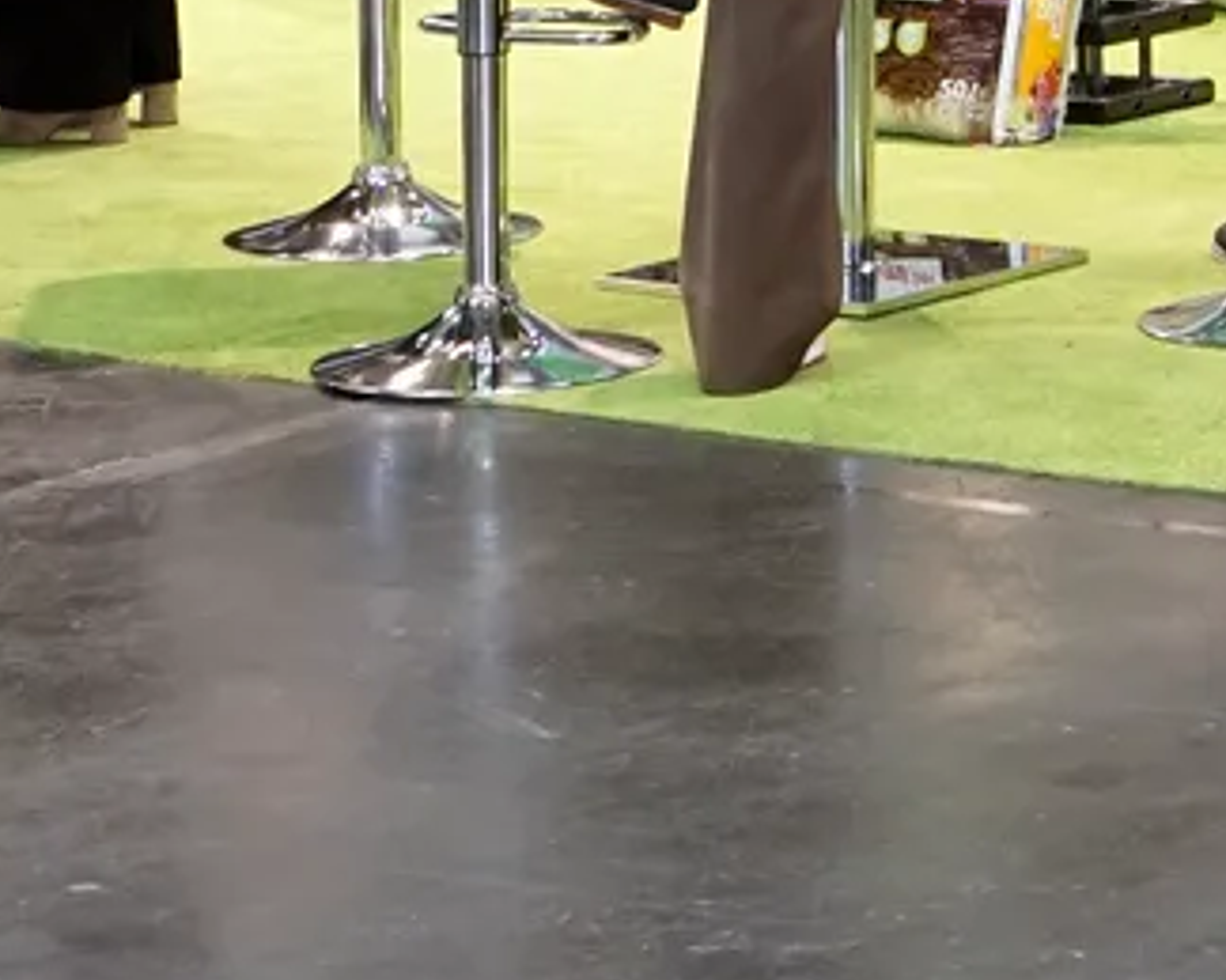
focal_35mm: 174
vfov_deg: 8.2
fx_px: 6312
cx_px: 1847
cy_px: -1319
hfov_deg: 10.7
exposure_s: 1/30
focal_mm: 20
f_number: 5.6
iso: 800
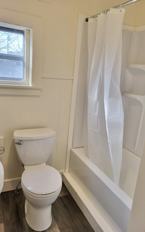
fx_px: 177
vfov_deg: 66.5
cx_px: 72
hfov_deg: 44.5
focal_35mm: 28
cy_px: 117
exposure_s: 1/120
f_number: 1.8
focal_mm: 5.4
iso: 64
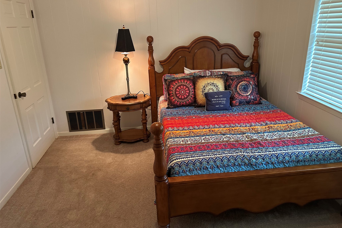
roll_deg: +1.3
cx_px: 171
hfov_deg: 71.5
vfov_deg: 51.2
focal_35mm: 25
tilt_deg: -18.6
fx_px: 237
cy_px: 104
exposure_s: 1/60
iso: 320
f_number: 1.78
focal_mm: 6.86
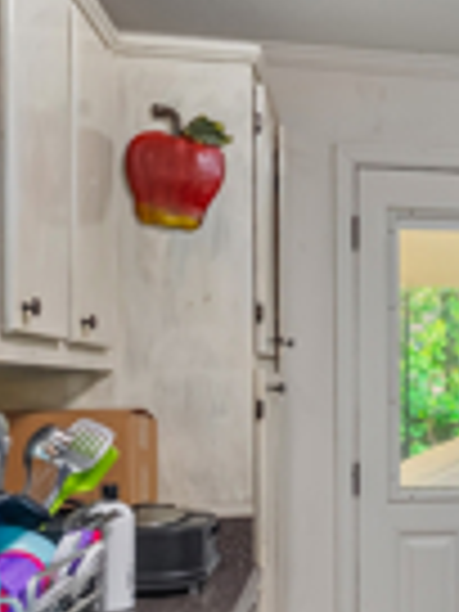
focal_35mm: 51
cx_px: 551
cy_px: 360
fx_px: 902
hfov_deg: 25.6
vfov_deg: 37.4
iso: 12800
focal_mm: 16
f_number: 5.6
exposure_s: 1/25
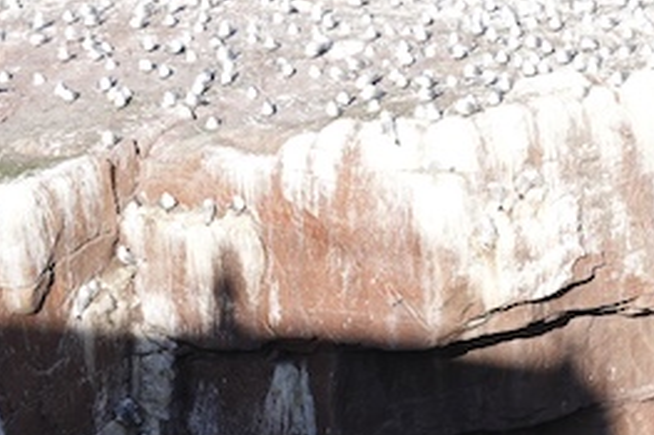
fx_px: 4956
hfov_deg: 7.5
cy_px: 242
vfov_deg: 5.0
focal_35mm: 273
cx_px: 781
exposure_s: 1/320
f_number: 5.6
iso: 100
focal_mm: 70
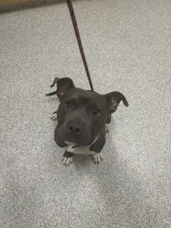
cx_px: 86
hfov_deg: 53.1
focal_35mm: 26
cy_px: 114
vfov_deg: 67.3
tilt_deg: -62.8
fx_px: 171
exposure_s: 1/100
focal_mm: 5.7
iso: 80
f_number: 1.5
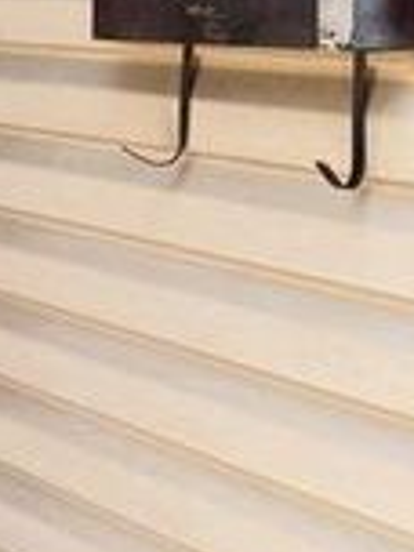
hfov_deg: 13.3
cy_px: -56
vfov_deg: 18.0
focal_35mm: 105
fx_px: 1674
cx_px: -214
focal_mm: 6.76
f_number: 1.78
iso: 80
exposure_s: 1/654
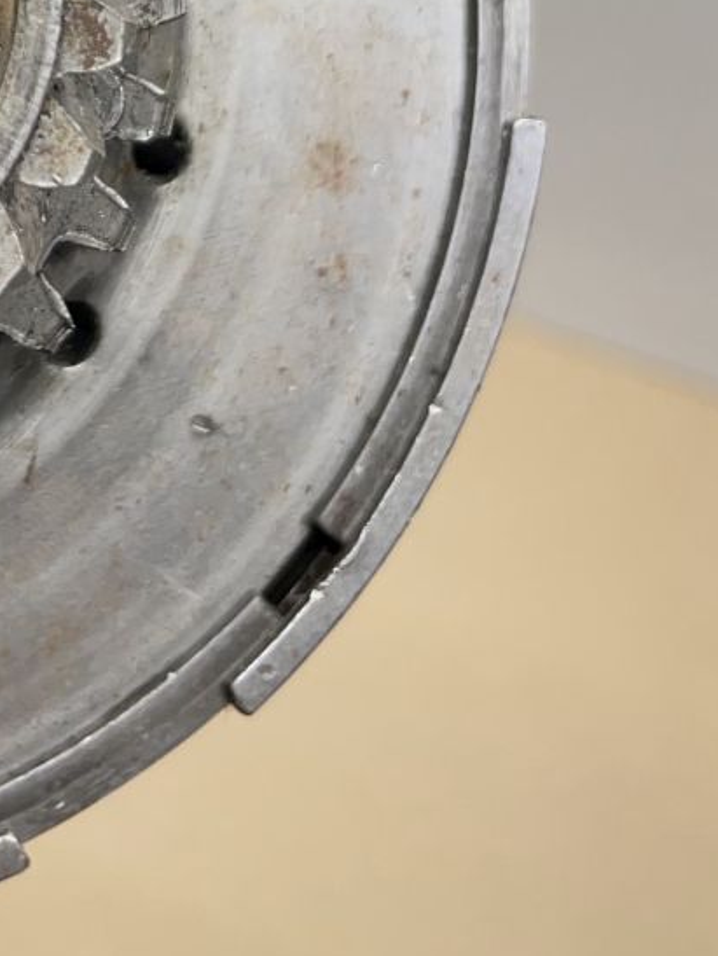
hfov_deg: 18.5
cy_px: -210
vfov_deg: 23.3
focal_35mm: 76
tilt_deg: -56.1
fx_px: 2099
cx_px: -115
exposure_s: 1/100
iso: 50
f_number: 1.6
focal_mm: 4.2
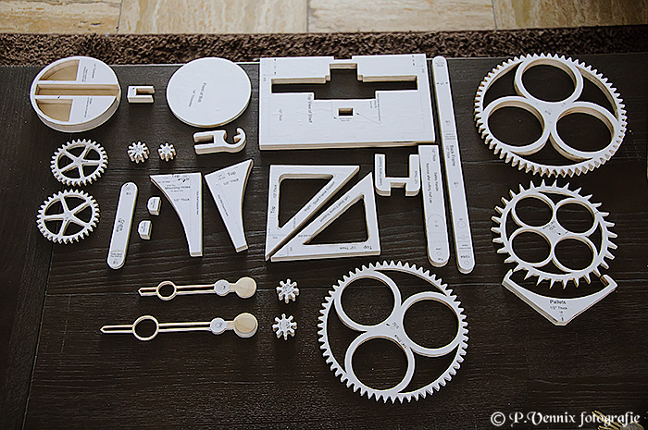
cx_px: 324
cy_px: 215
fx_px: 836
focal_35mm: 46
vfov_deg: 28.9
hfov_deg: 42.4
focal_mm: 31
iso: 1000
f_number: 4
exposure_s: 1/60
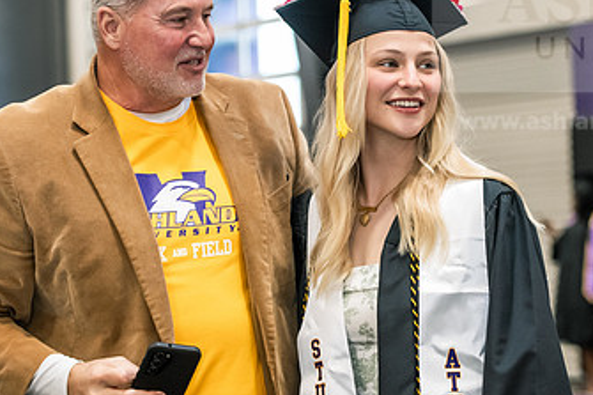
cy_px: 159
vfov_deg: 9.6
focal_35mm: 142
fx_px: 2338
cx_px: 379
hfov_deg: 14.4
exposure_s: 1/200
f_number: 3.5
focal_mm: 82
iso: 2500
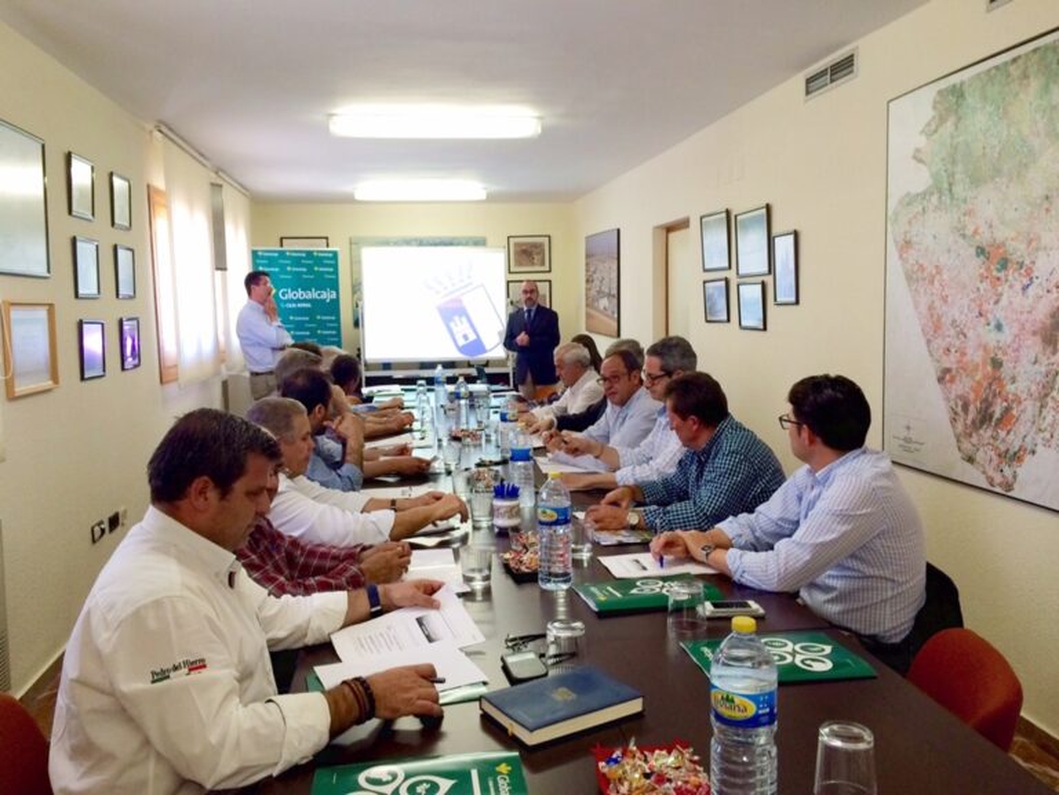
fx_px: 887
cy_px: 398
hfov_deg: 61.7
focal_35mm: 29
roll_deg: +1.7
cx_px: 530
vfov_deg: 48.2
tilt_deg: -5.2
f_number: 2.2
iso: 50
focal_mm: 4.15
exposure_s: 1/33
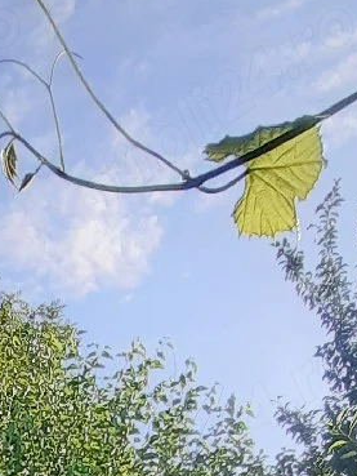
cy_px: 833
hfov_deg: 28.2
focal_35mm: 47
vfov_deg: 23.3
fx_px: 646
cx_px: -34
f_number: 2.2
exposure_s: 1/286
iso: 40
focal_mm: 1.13
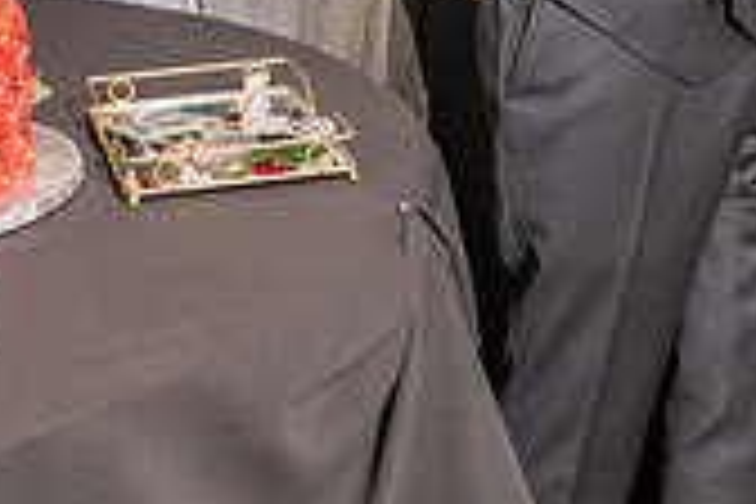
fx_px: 2583
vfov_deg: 10.8
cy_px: -226
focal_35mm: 123
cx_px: 503
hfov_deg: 16.6
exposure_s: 1/200
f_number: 5
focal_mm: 32
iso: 800
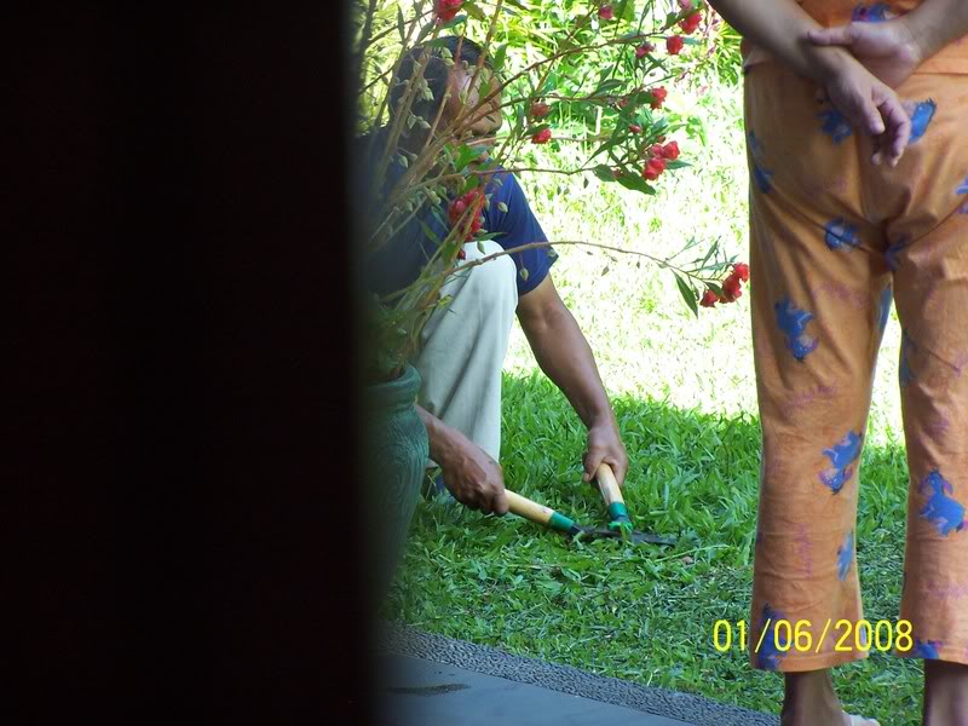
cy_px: 363
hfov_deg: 9.1
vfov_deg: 6.8
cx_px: 484
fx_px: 6096
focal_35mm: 218
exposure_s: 1/125
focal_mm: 36.2
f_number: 3.2
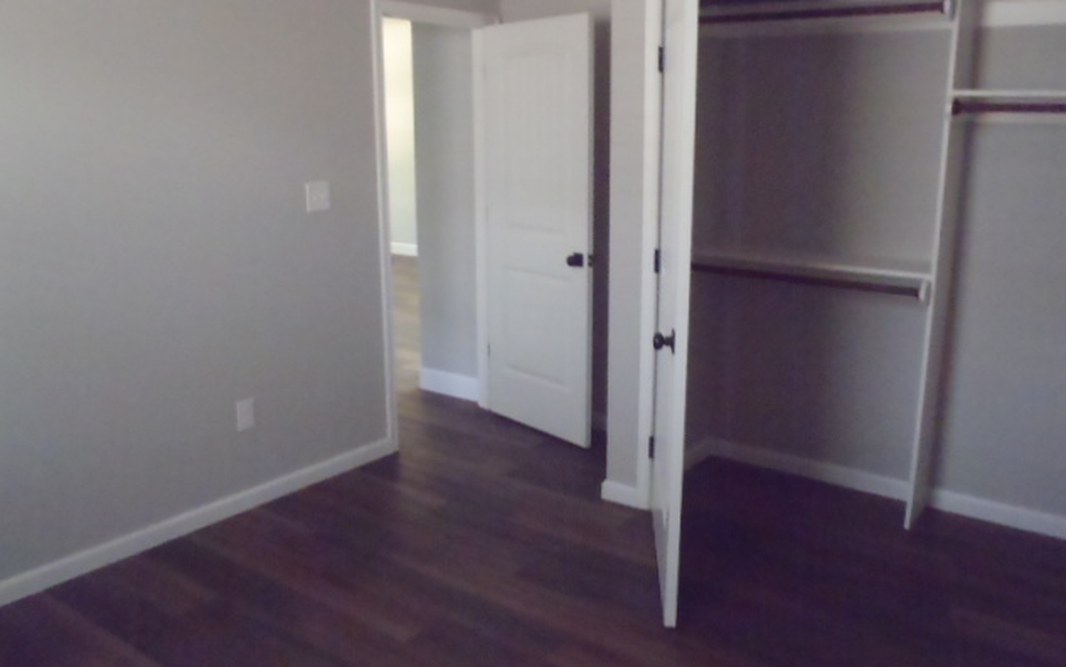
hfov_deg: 62.9
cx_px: 534
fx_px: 872
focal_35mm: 30
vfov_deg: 41.8
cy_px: 310
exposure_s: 1/15
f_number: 3.9
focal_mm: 5
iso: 1000
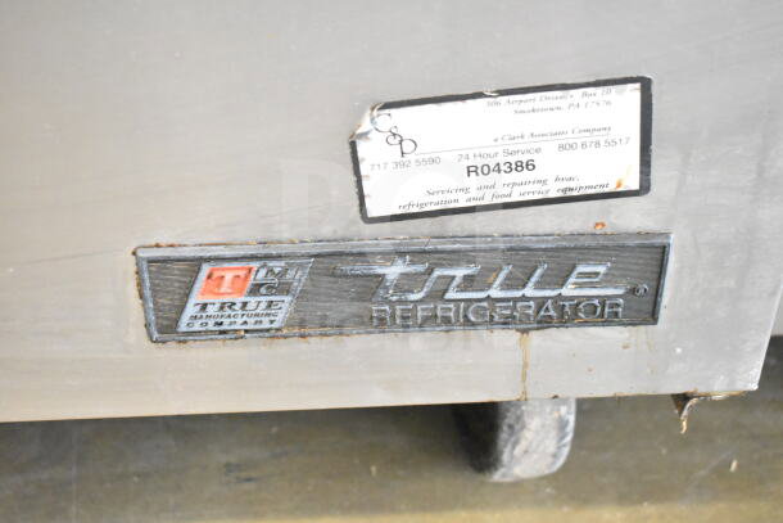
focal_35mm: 60
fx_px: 1305
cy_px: 262
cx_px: 392
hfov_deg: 33.4
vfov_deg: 22.6
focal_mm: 40
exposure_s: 1/60
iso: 10000
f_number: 5
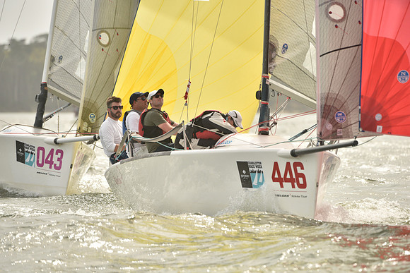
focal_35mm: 400
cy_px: 136
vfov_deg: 3.4
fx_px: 4556
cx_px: 205
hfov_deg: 5.2
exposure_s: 1/1600
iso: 320
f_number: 5.6
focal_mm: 400
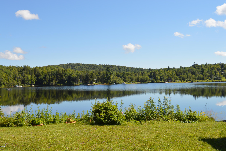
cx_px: 113
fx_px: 245
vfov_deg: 34.1
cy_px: 76
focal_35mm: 39
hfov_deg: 49.6
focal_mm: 26
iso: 100
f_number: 8
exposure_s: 1/250
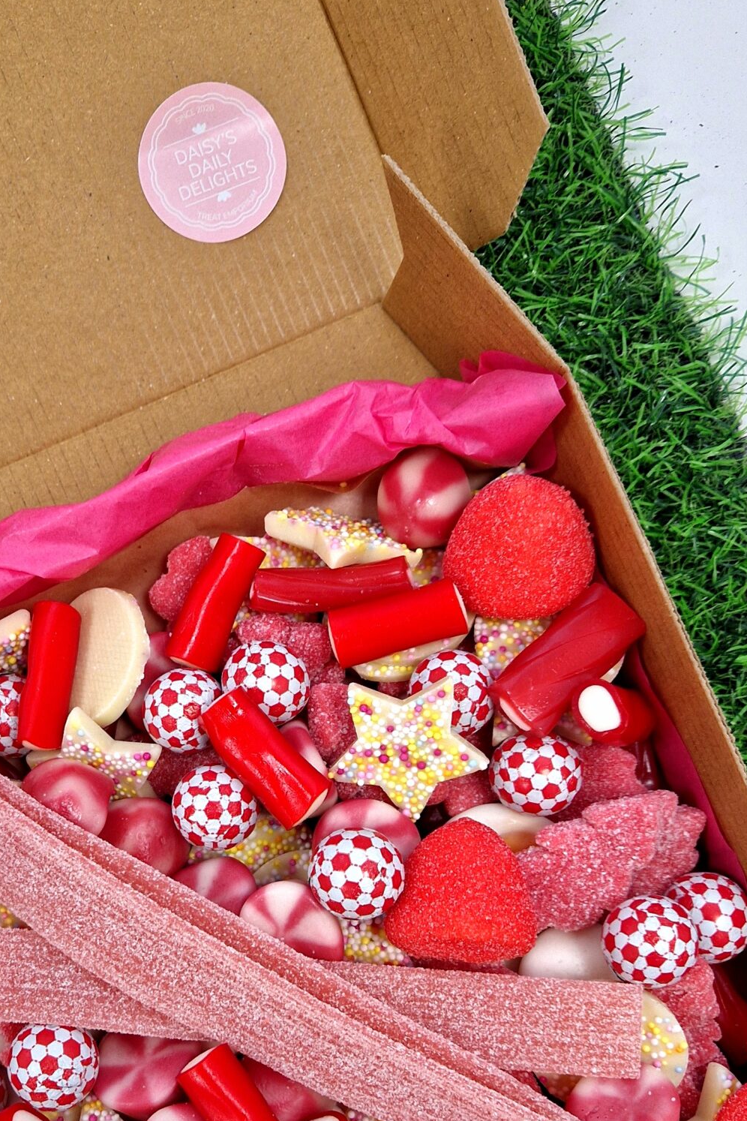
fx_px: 1276
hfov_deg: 32.4
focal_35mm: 41
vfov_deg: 46.5
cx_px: 261
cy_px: 764
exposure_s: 1/263
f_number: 1.8
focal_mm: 5.4
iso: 50
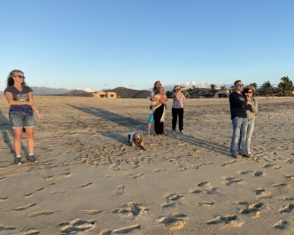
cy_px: 118
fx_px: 243
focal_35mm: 28
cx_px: 161
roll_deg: +0.9
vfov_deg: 51.5
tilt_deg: -2.6
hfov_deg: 62.1
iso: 32
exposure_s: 1/762
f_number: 1.8
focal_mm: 4.25
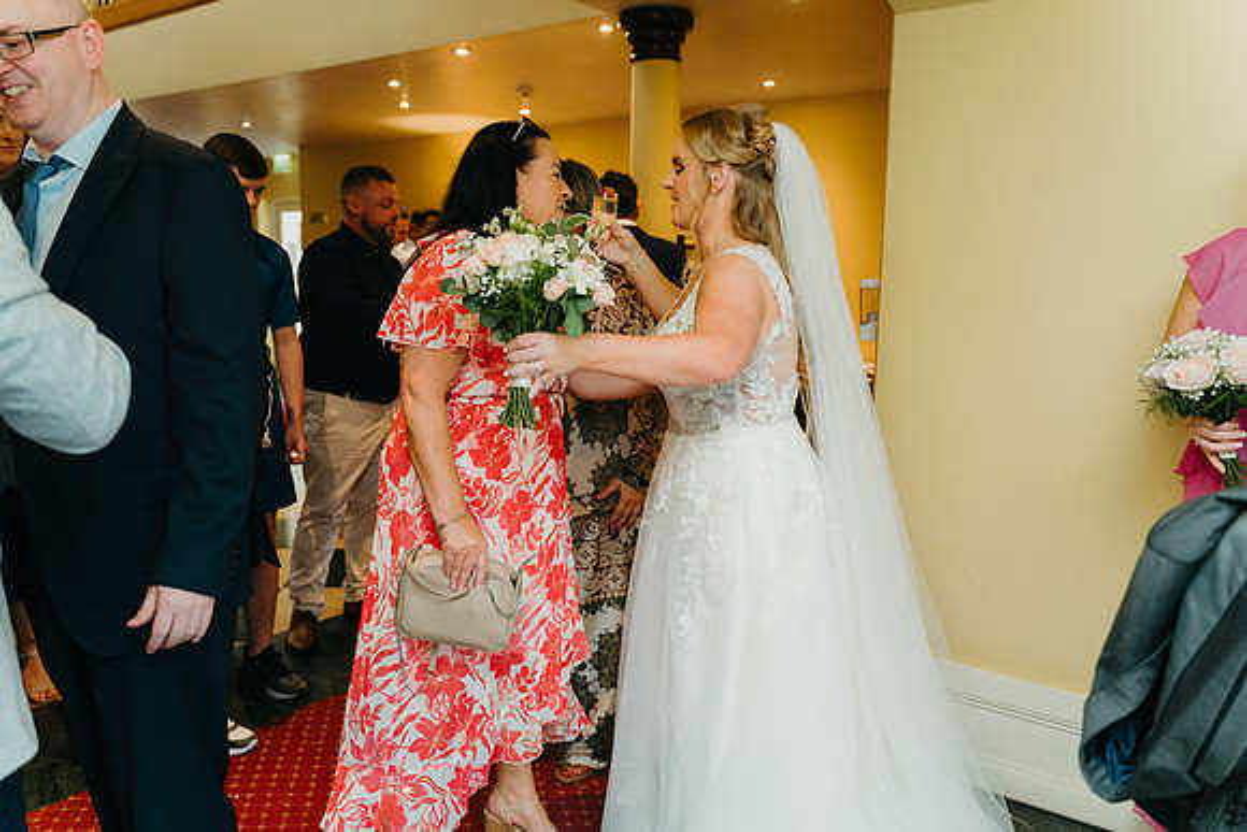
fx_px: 970
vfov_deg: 46.4
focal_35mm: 28
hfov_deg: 65.5
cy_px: 416
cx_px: 624
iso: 1250
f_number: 2.8
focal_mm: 28
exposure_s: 1/160
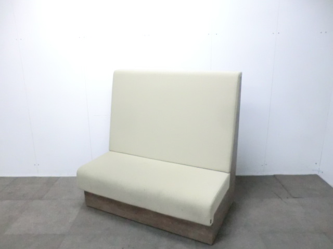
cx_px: 166
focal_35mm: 27
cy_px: 124
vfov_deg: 51.4
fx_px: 260
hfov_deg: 65.3
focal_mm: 4.9
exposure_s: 1/60
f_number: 3.2
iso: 800
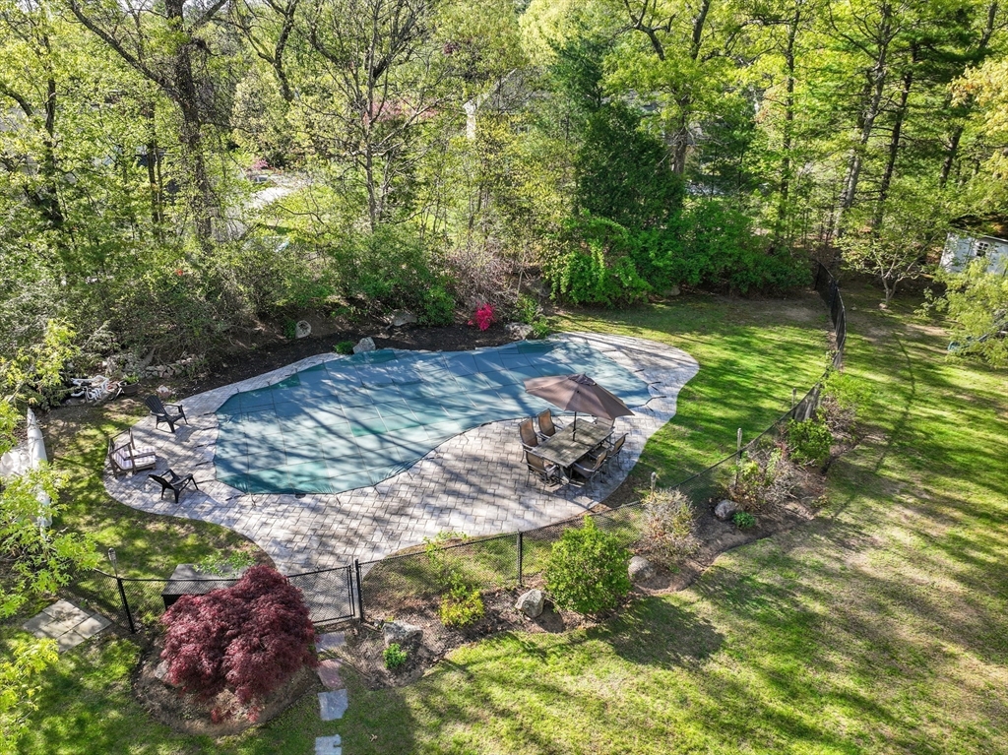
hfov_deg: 71.6
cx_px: 504
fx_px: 699
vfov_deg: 56.8
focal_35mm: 24
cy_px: 378
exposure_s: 1/500
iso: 160
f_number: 2.8
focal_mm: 12.29
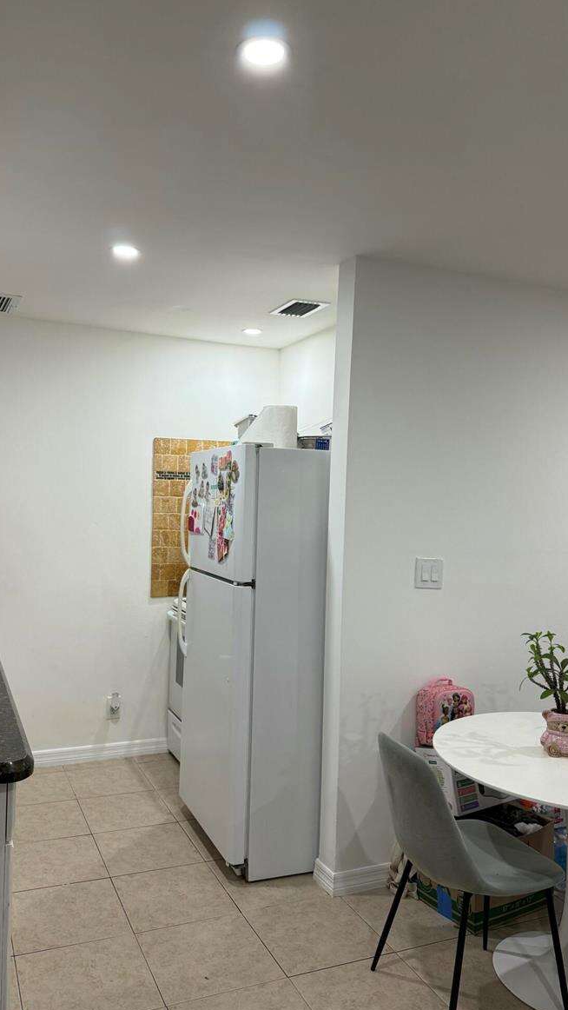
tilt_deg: +0.2
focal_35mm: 27
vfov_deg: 69.8
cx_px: 244
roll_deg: -2.4
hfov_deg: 42.8
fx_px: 723
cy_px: 493
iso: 200
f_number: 1.78
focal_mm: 6.76
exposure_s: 1/120
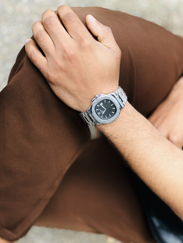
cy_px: 122
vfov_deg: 25.3
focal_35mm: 77
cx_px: 92
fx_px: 543
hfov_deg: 19.1
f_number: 2.8
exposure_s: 1/121
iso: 64
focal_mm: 9
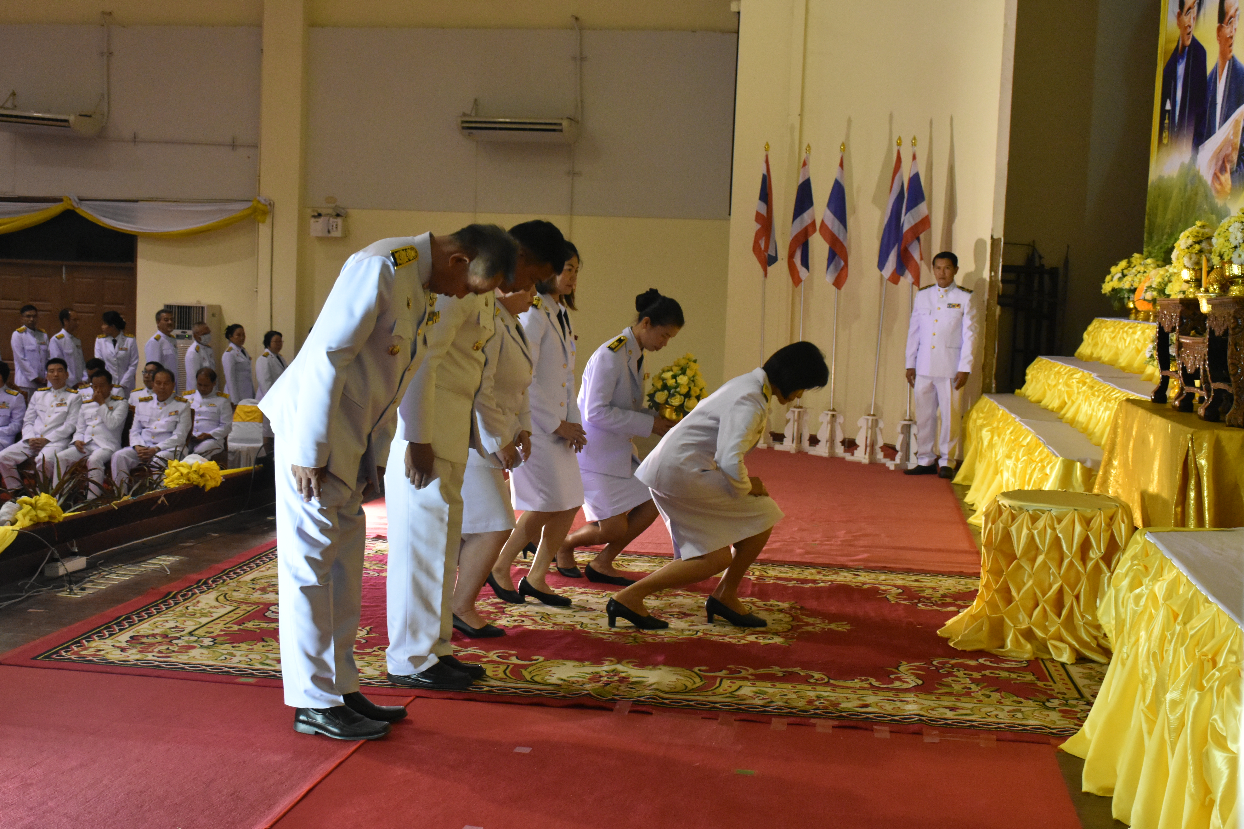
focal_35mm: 45
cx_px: 622
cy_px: 414
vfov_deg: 29.9
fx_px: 1555
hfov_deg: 43.6
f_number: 6.3
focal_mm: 30
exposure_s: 1/160
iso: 3200
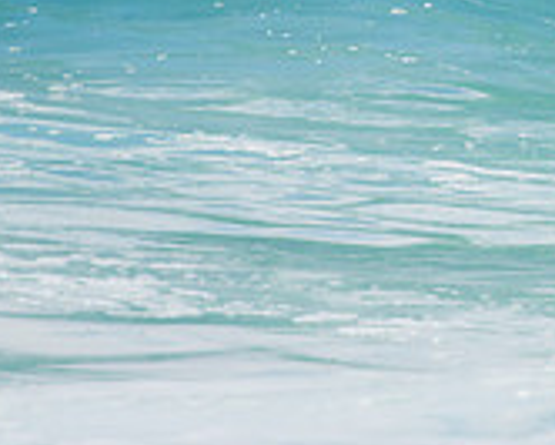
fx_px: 32378
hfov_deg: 1.0
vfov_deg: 0.8
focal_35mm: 1970
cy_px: -166
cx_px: 899
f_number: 5.6
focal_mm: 400
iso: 280
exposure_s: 1/2000
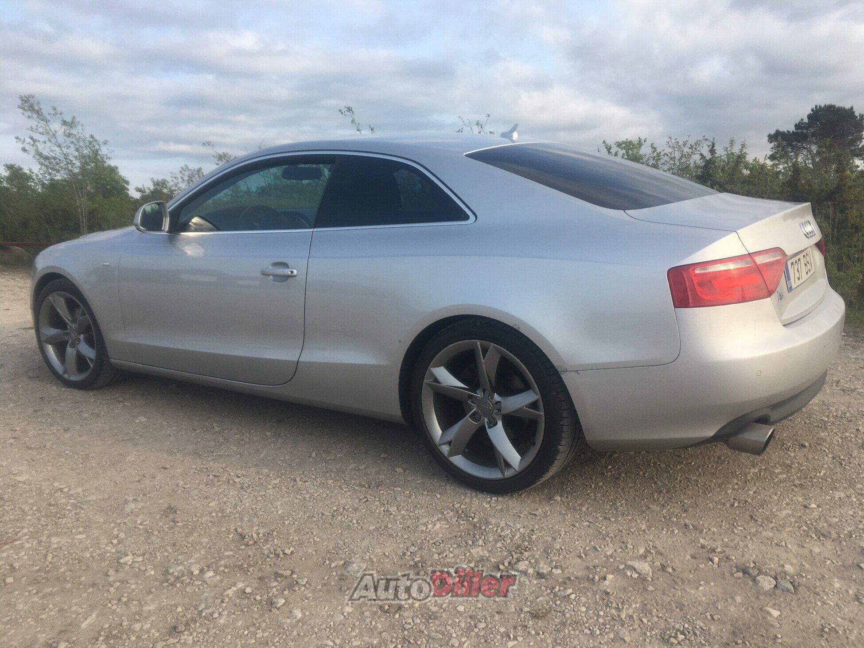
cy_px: 324
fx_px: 724
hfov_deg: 61.7
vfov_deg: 48.2
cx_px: 432
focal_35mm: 29
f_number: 2.2
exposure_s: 1/905
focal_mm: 4.15
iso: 25
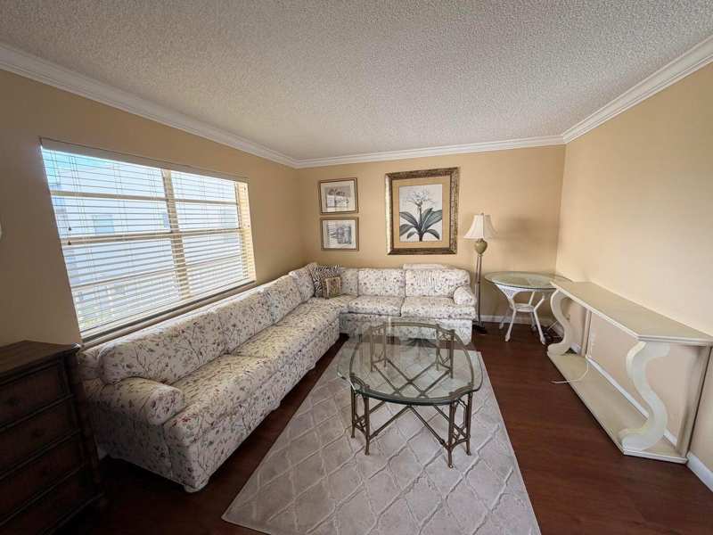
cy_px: 268
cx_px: 356
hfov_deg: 102.1
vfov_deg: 85.7
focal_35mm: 14
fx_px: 288
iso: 64
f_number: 2.2
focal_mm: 2.22
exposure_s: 1/121
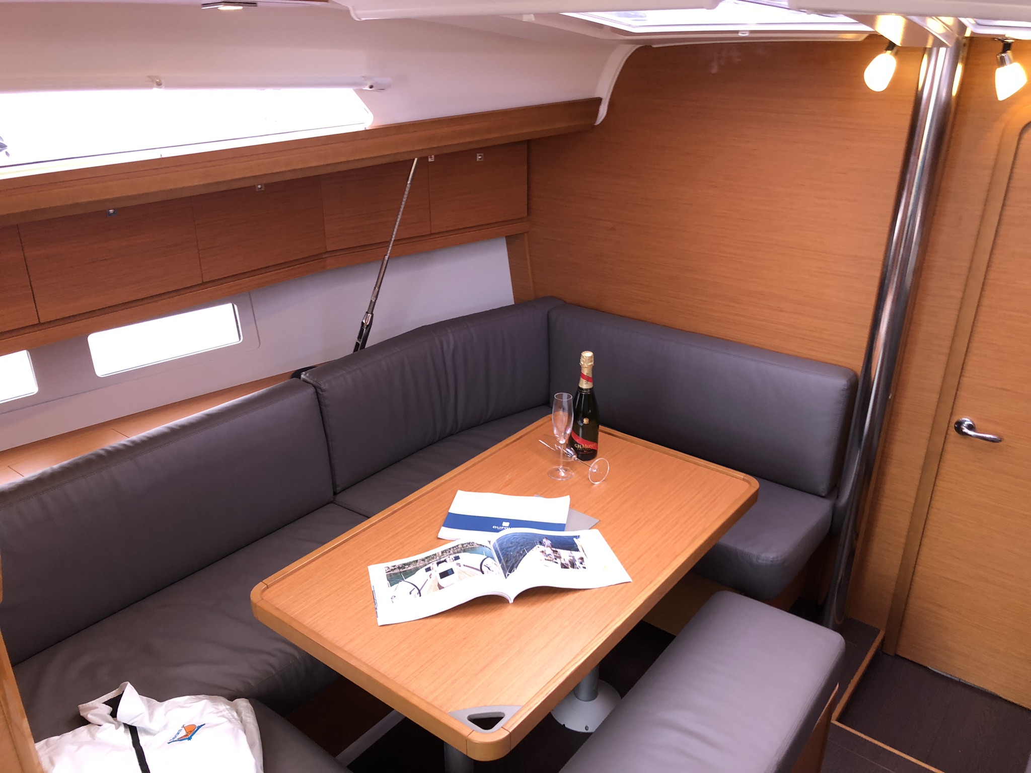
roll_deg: -0.2
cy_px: 386
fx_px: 834
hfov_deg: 63.4
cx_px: 516
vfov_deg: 49.7
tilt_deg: -24.5
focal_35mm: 28
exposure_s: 1/24
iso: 32
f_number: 1.8
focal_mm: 3.99
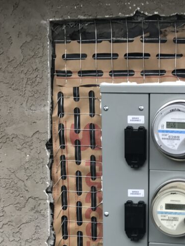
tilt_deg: -8.3
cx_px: 179
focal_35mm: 58
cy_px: 199
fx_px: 413
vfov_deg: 32.3
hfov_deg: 24.3
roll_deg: -0.9
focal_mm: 3.99
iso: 25
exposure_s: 1/60
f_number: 1.8
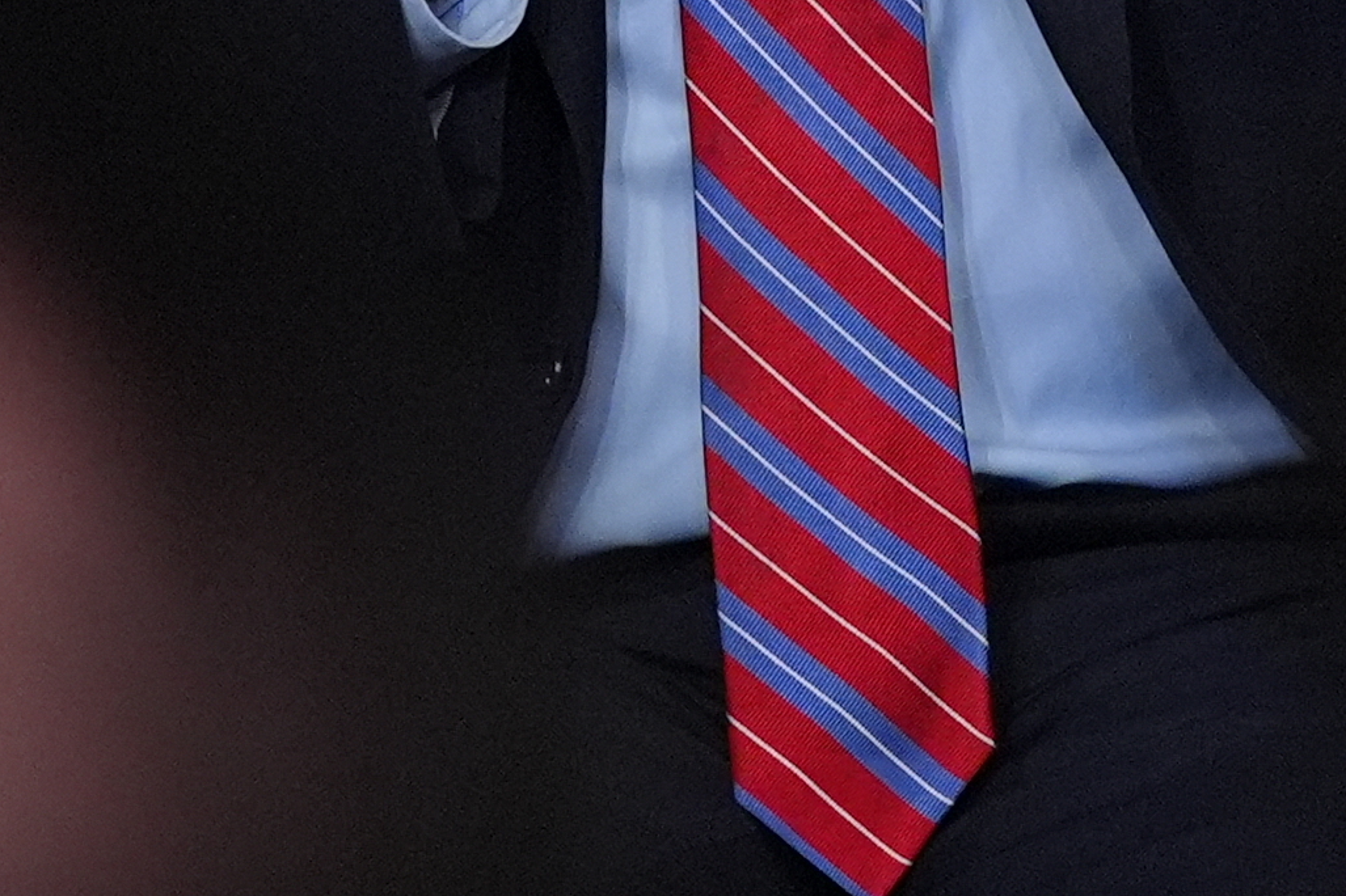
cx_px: 1084
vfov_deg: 1.7
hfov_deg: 2.5
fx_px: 31021
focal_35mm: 830
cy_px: -123
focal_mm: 142
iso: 2500
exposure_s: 1/1600
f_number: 2.8
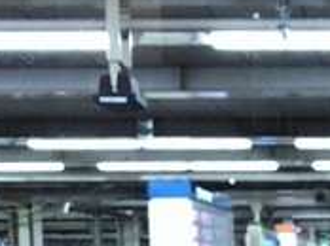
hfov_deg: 14.7
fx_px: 1228
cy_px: 422
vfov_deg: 10.8
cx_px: 413
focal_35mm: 129
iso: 40
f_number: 1.8
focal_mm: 3.99
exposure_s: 1/30
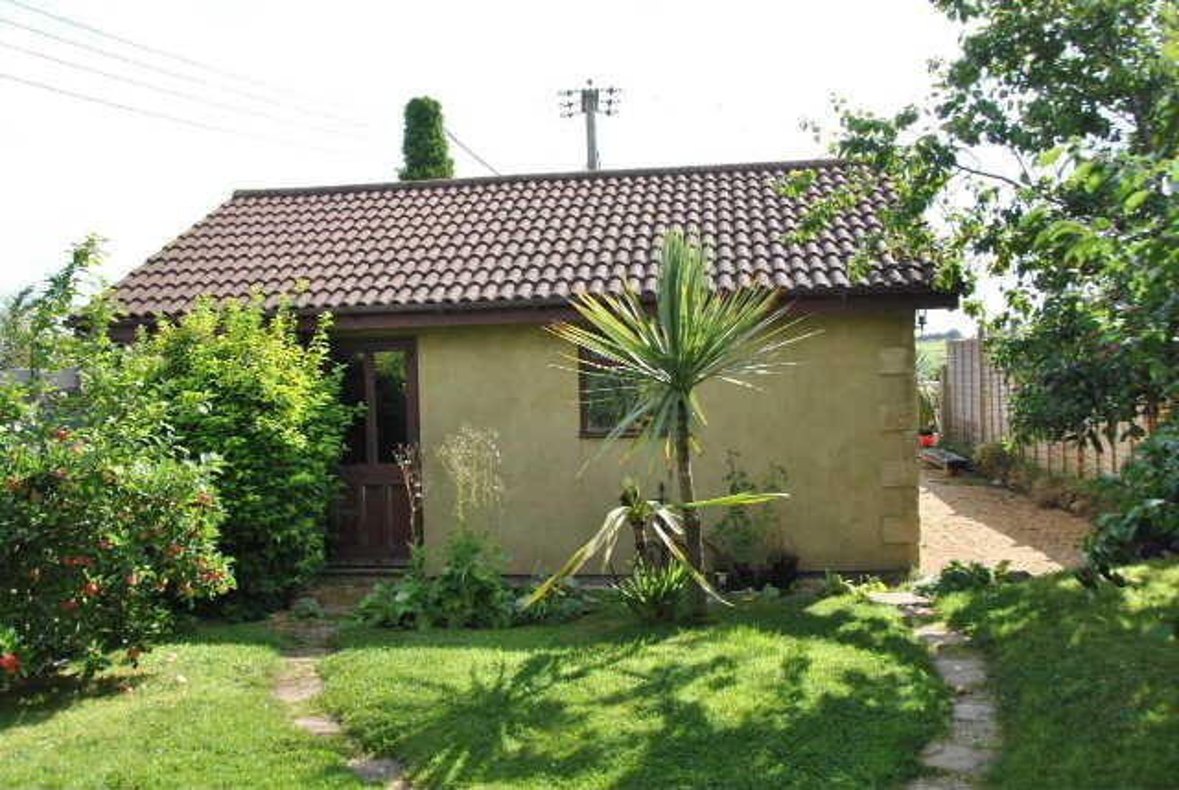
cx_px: 590
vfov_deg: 43.8
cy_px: 395
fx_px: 984
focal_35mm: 30
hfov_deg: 61.8
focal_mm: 20
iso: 100
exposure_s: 1/200
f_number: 7.1
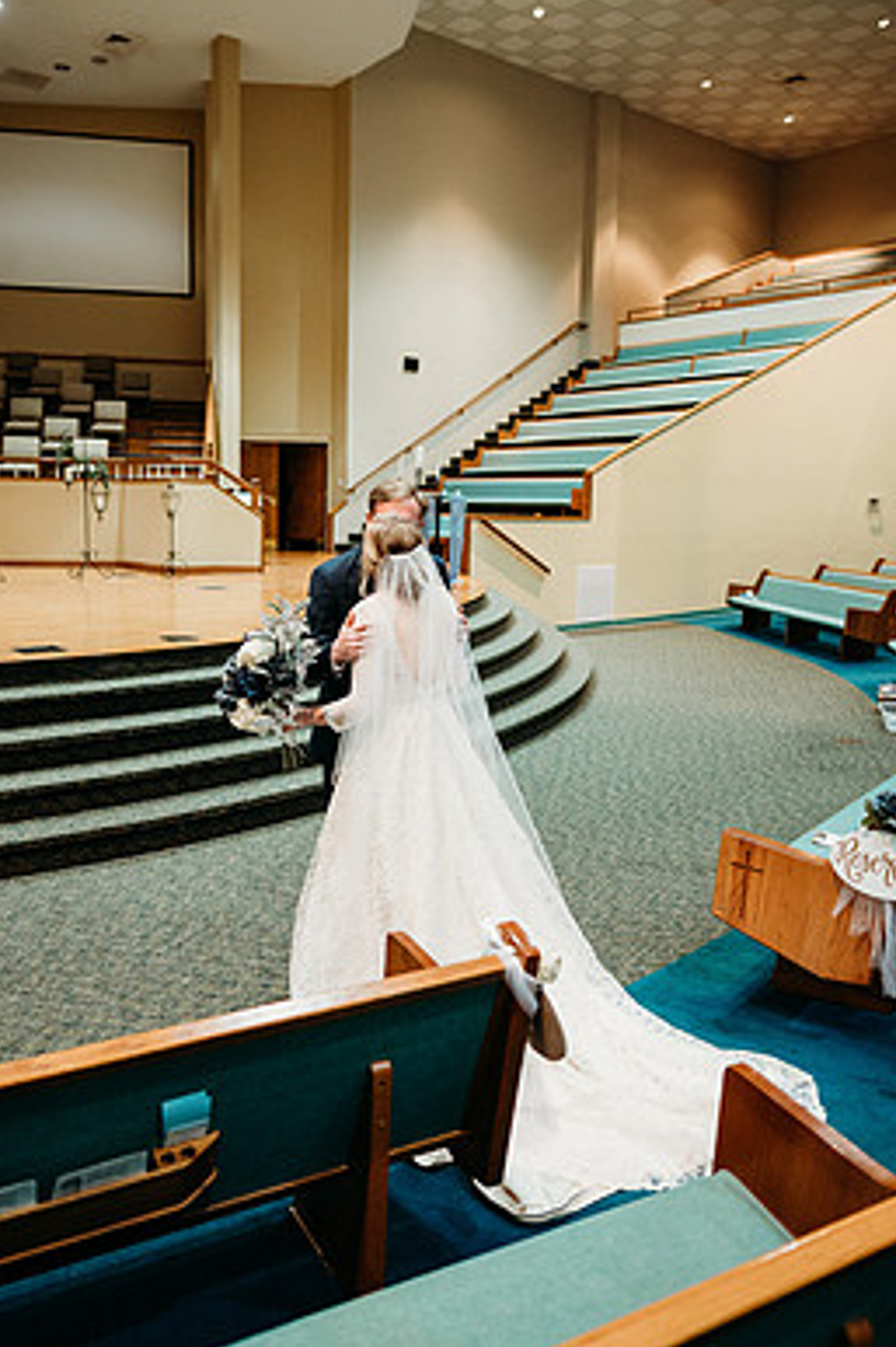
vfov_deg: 65.4
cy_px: 628
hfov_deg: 46.2
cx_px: 387
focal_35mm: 28
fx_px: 1046
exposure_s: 1/125
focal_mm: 24
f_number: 1.8
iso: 2000
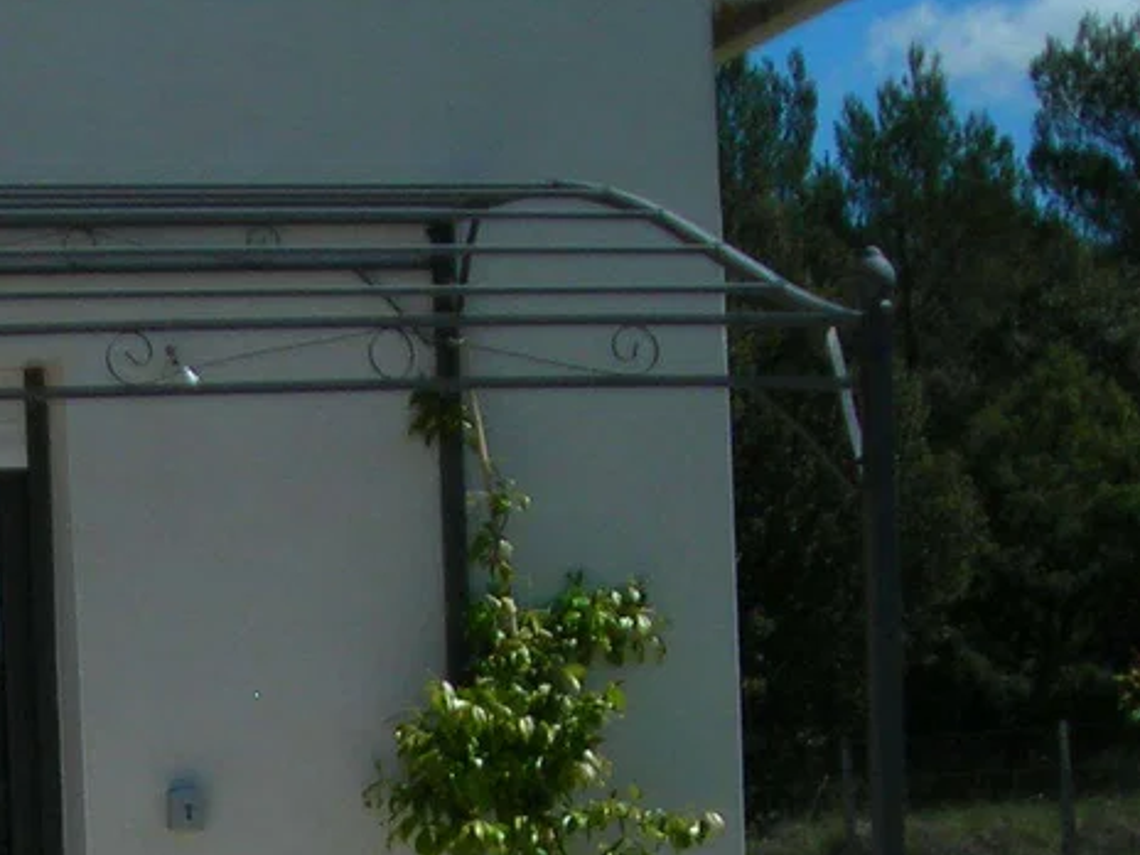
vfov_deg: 10.7
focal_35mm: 131
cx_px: 37
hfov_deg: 14.8
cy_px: 1427
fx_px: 4314
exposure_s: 1/333
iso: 50
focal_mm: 6.3
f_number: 6.4
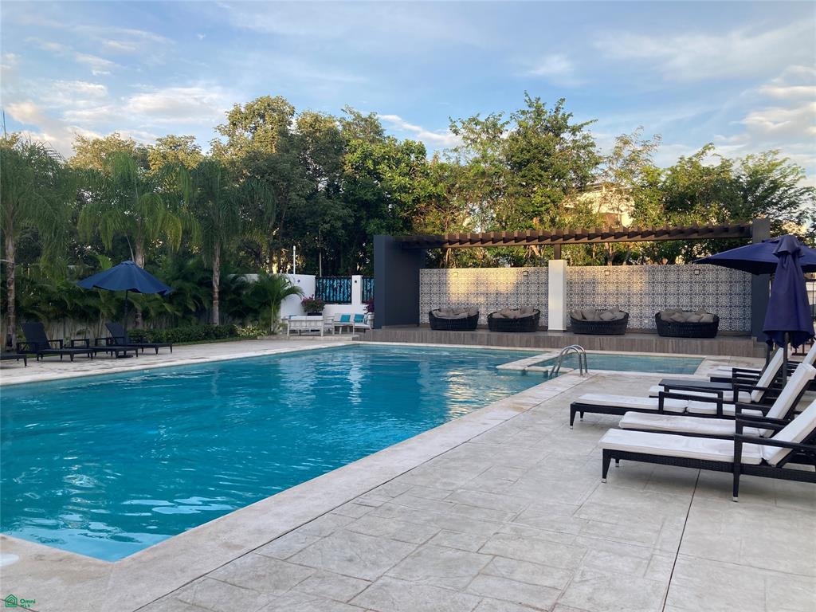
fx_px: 660
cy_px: 306
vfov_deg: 49.7
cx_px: 408
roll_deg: -1.0
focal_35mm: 28
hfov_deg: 63.4
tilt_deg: +0.2
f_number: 1.8
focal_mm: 3.99
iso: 20
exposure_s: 1/450
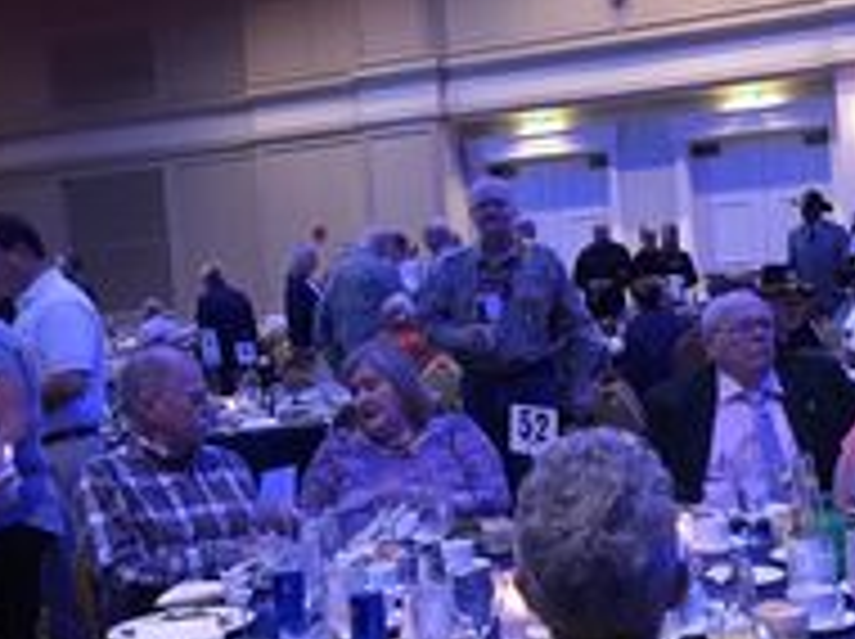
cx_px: 506
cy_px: 340
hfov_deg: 31.6
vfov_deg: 24.0
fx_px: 1505
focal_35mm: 61
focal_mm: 4.15
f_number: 2.2
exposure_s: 1/15
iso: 250
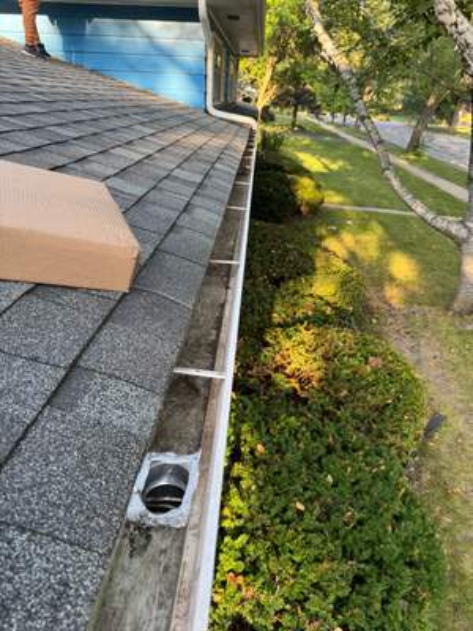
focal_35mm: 24
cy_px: 316
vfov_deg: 71.6
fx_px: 437
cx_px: 236
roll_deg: -0.2
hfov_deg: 56.8
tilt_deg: -26.7
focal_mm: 6.76
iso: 64
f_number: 1.78
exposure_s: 1/144
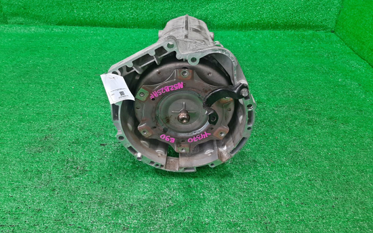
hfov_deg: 66.5
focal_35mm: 28
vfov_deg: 44.5
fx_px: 285
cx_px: 187
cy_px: 112
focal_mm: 3.93
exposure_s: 1/50
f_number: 1.7
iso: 115
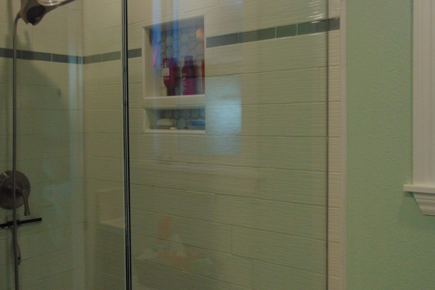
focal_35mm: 39
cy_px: 136
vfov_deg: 34.2
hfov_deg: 49.5
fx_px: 471
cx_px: 194
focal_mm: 5.4
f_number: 3.1
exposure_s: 1/50
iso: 160
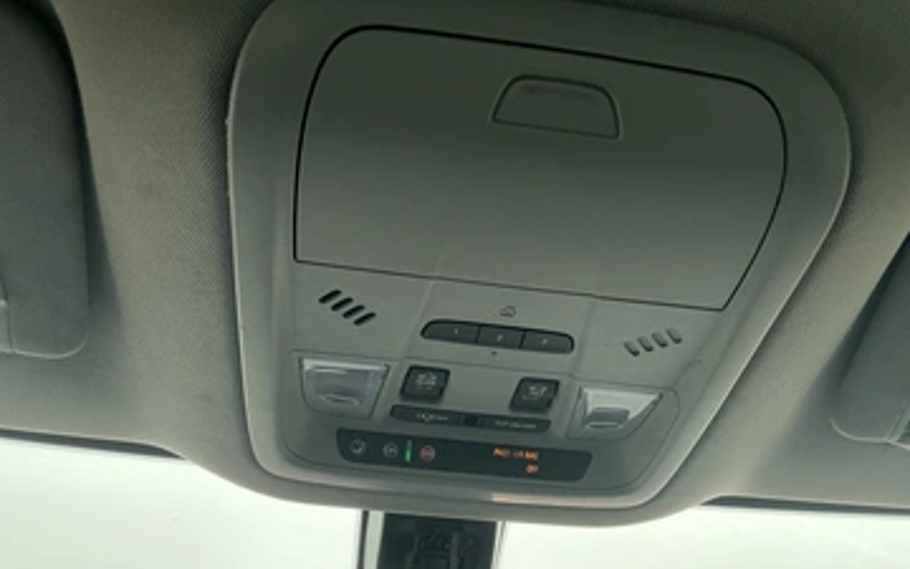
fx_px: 818
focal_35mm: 33
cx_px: 475
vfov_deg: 38.0
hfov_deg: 58.1
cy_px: 372
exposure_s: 1/478
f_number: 1.8
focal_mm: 3
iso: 25
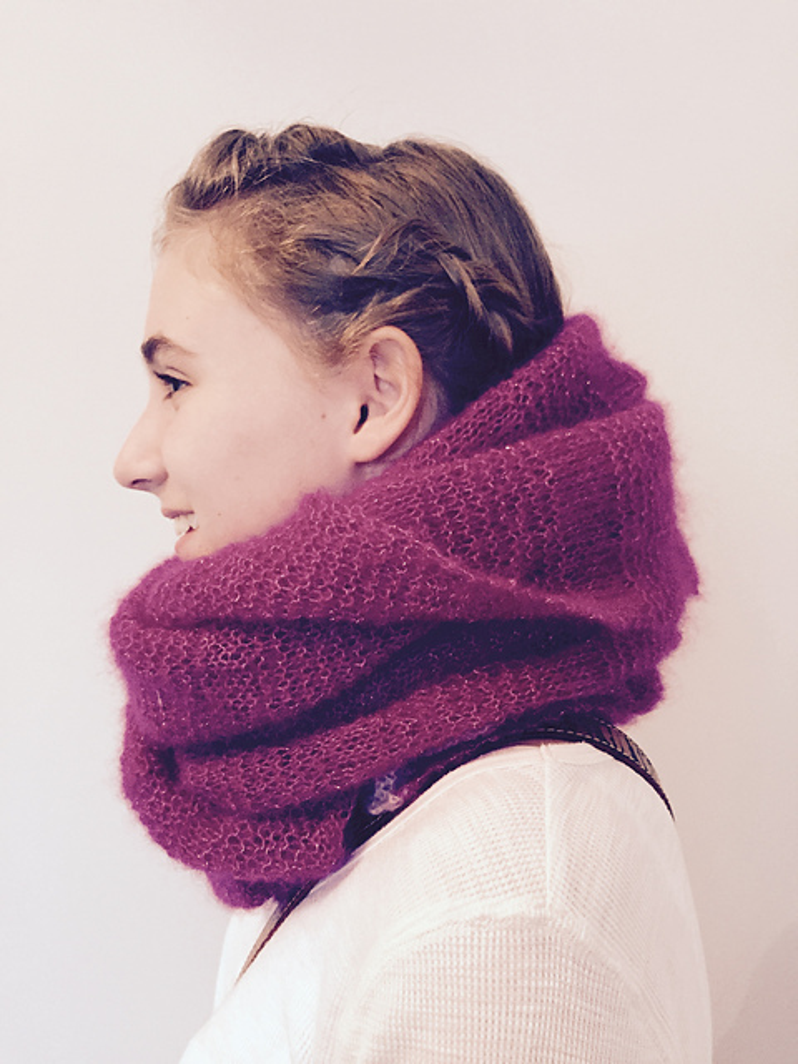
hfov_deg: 48.2
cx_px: 399
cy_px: 532
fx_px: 891
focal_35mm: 29
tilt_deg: -2.3
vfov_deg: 61.7
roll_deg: -0.3
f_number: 2.2
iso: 250
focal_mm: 4.15
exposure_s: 1/24
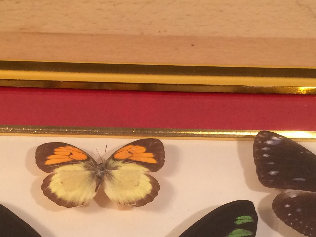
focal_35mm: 79
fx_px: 721
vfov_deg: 18.1
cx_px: 111
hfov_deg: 24.6
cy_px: 251
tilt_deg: -50.2
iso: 64
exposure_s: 1/33
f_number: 2.2
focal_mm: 4.15
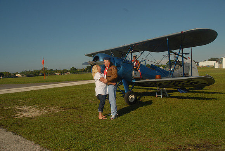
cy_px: 76
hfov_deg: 59.4
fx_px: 197
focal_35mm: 32
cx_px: 112
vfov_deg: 41.8
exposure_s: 1/250
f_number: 11
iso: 100
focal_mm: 21
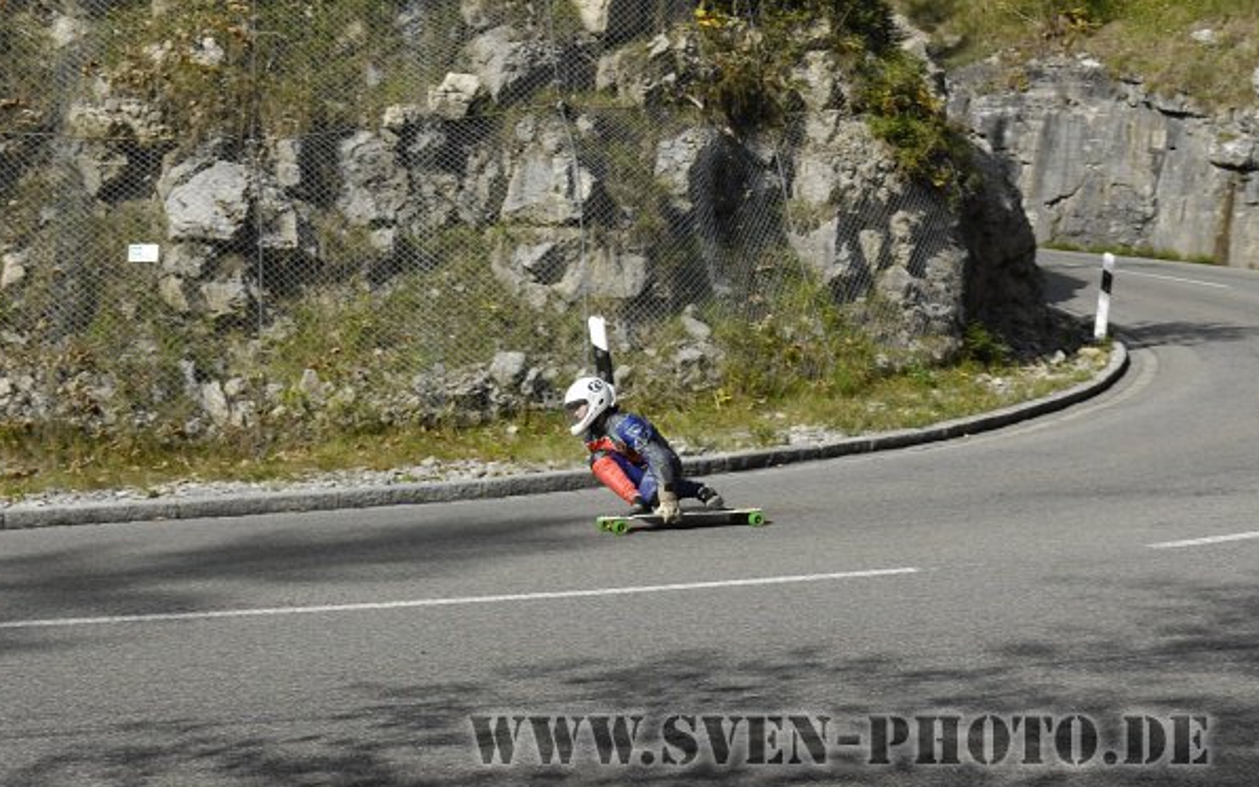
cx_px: 625
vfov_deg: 23.3
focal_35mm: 56
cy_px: 401
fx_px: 1905
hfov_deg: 36.6
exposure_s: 1/640
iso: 320
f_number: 8
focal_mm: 35
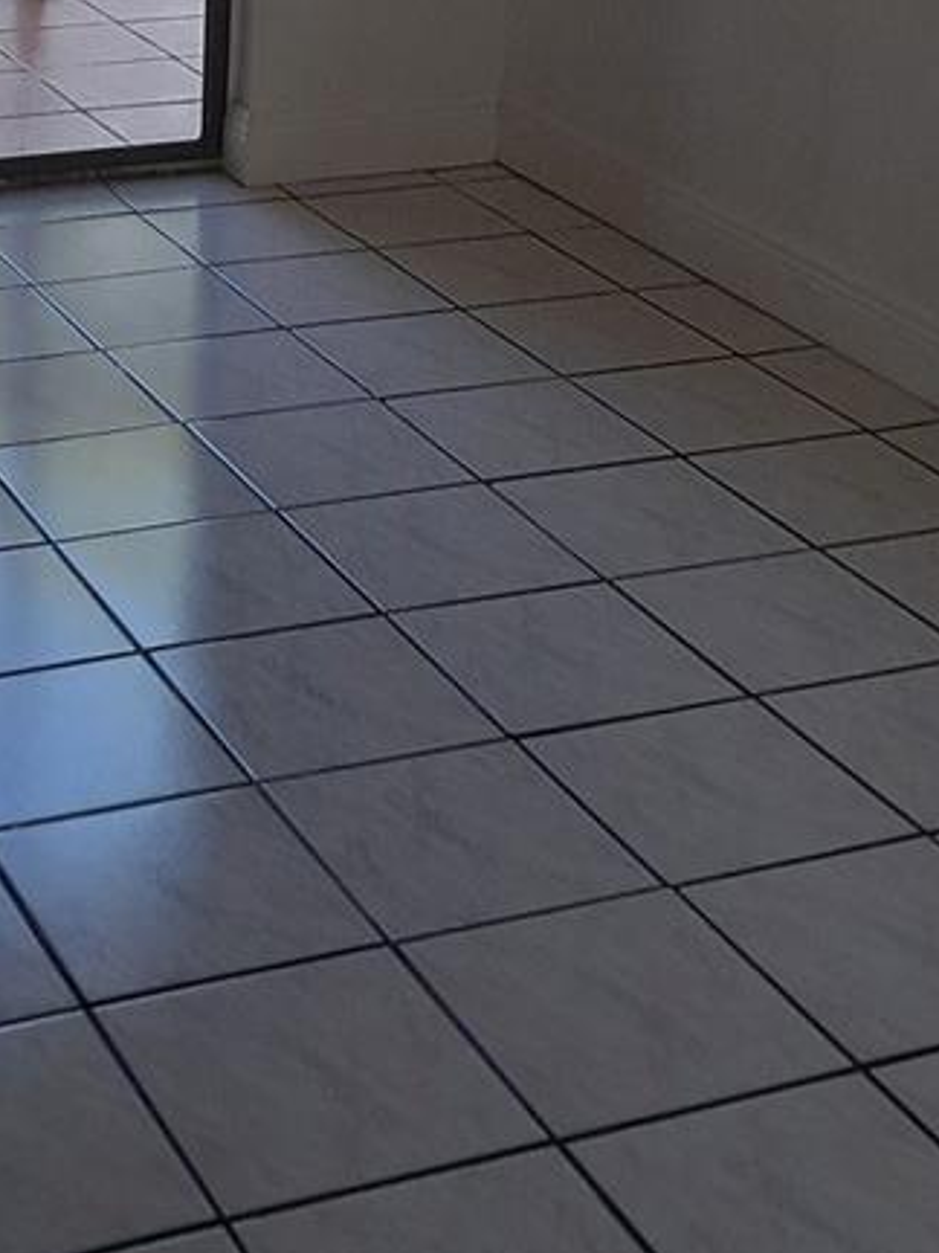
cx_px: 139
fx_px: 2713
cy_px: -26
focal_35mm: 75
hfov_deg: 19.4
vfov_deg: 24.7
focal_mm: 4
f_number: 1.8
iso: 50
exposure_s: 1/60
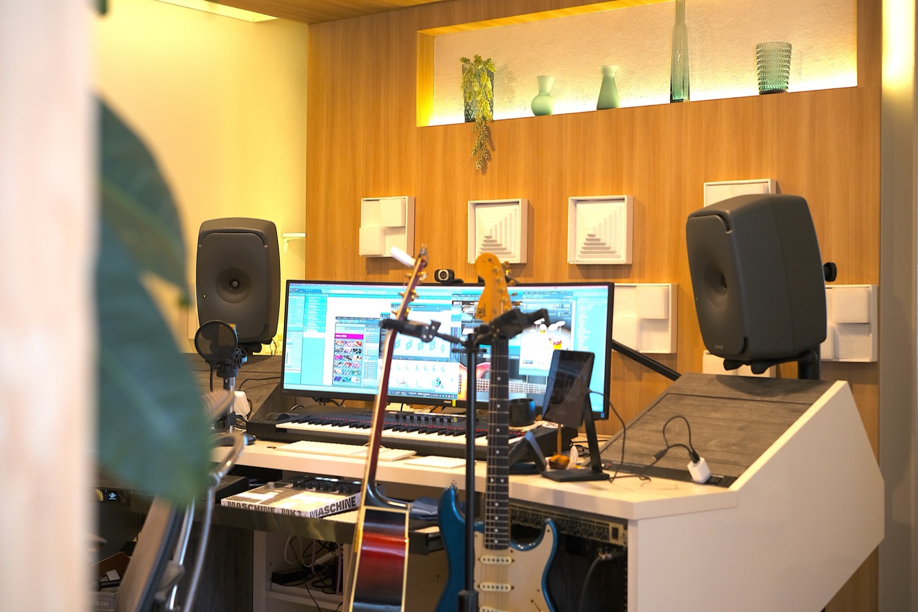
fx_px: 1275
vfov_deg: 27.0
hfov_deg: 39.6
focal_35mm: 50
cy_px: 306
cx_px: 459
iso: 640
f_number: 2.8
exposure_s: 1/50
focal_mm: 33
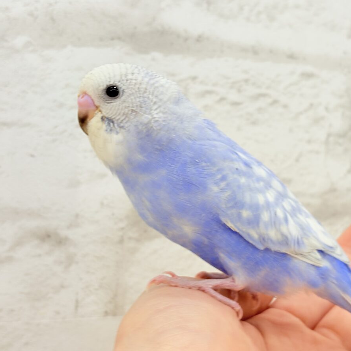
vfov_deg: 27.7
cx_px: 217
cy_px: 177
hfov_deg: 27.6
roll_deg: -0.1
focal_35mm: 62
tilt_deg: +2.3
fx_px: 711
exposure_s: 1/50
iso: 32
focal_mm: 5.96
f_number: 1.6
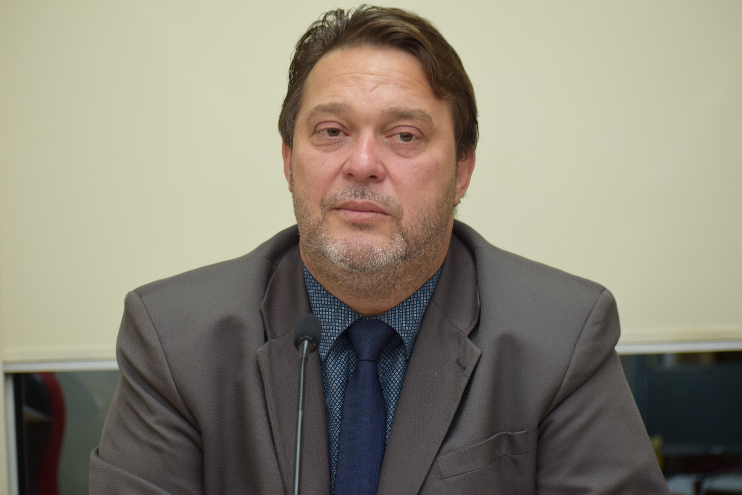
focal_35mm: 105
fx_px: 2165
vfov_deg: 13.0
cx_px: 371
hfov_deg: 19.5
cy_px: 248
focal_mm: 70
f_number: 4.5
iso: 800
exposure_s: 1/80
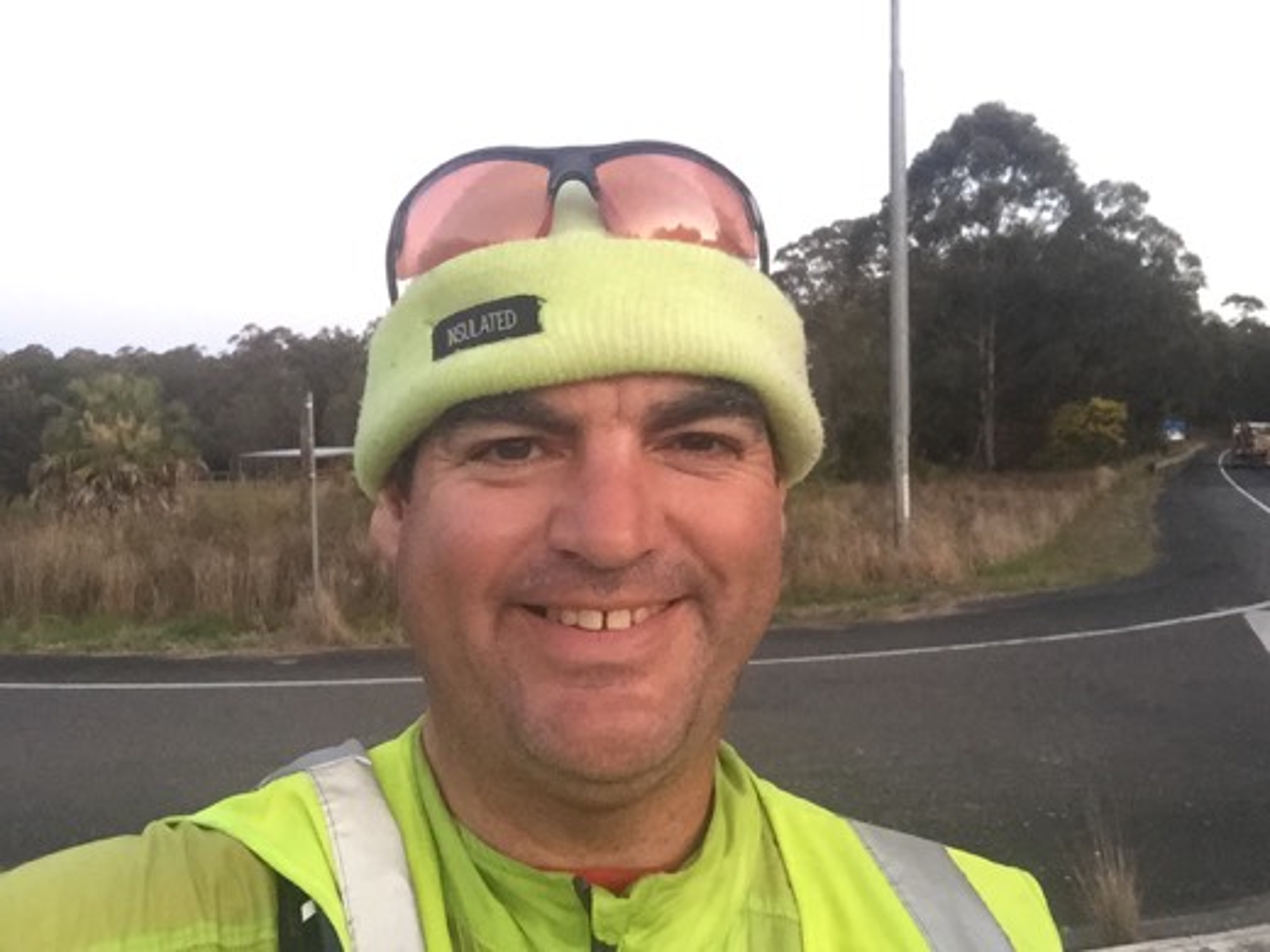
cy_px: 476
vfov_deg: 45.4
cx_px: 635
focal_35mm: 31
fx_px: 1137
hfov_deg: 58.4
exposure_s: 1/30
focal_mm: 2.65
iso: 250
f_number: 2.2
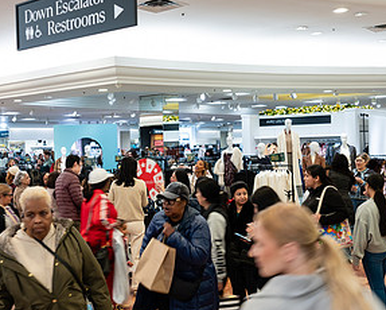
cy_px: 154
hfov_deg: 40.1
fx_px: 526
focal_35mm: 46
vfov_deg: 32.8
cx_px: 149
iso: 200
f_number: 3.2
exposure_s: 1/25
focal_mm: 24
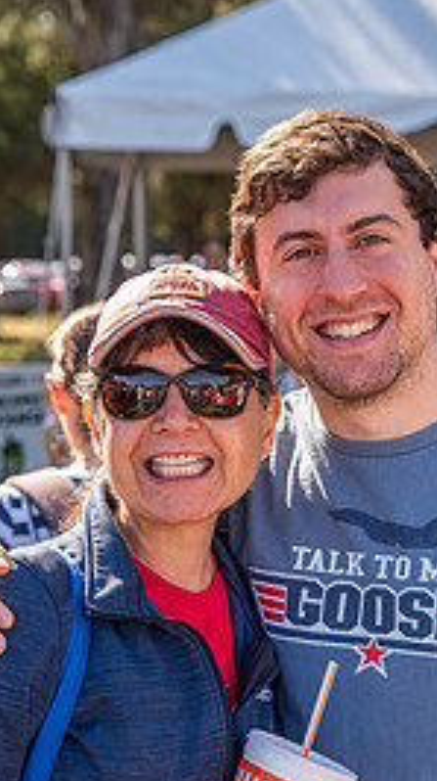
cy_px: 631
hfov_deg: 12.8
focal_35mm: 94
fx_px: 1943
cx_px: 270
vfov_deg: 22.4
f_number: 4
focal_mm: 53
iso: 160
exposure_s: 1/320
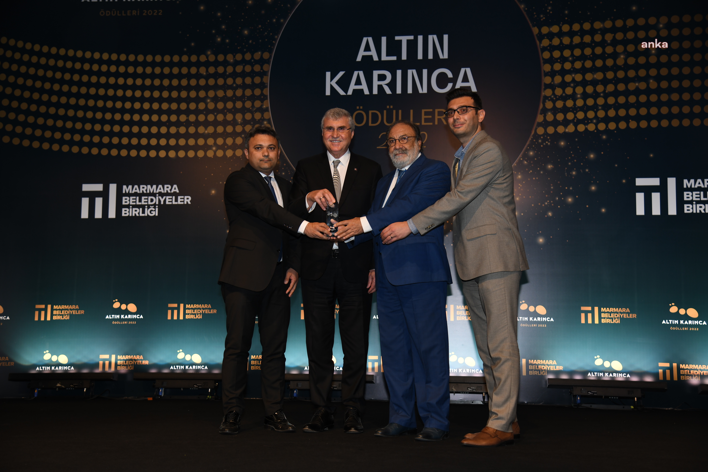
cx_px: 354
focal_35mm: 48
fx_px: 944
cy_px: 236
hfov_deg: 41.1
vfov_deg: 28.1
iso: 500
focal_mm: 48
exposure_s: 1/100
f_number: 4
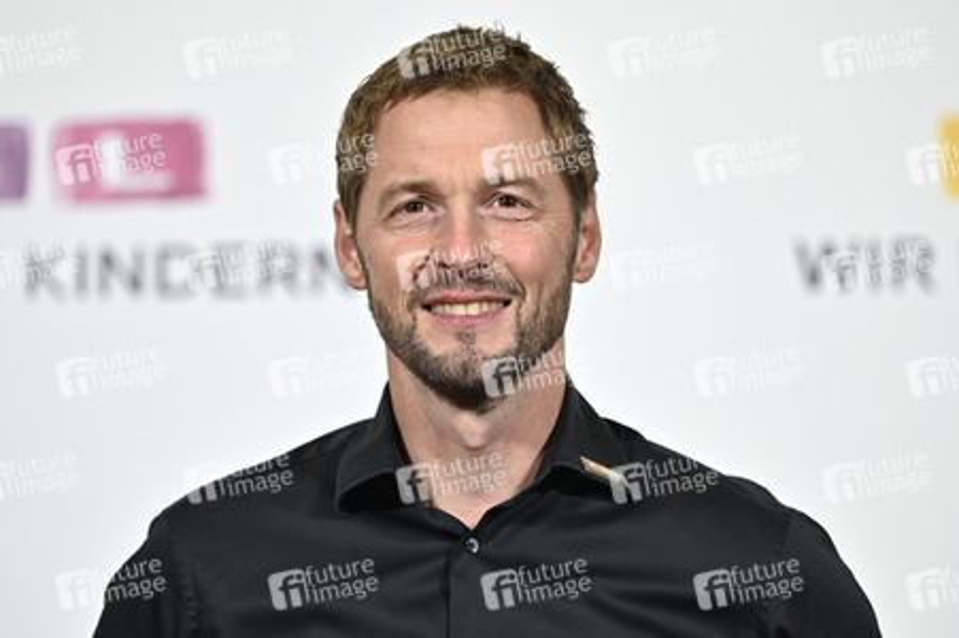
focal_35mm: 140
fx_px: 3727
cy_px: 319
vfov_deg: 9.8
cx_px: 480
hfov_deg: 14.7
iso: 800
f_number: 2.8
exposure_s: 1/640
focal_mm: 140
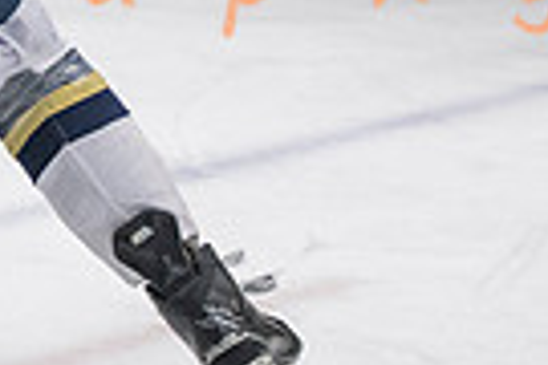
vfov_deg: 3.2
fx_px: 6560
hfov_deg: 4.7
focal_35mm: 431
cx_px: -331
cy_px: -270
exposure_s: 1/640
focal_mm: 92
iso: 2000
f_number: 3.2
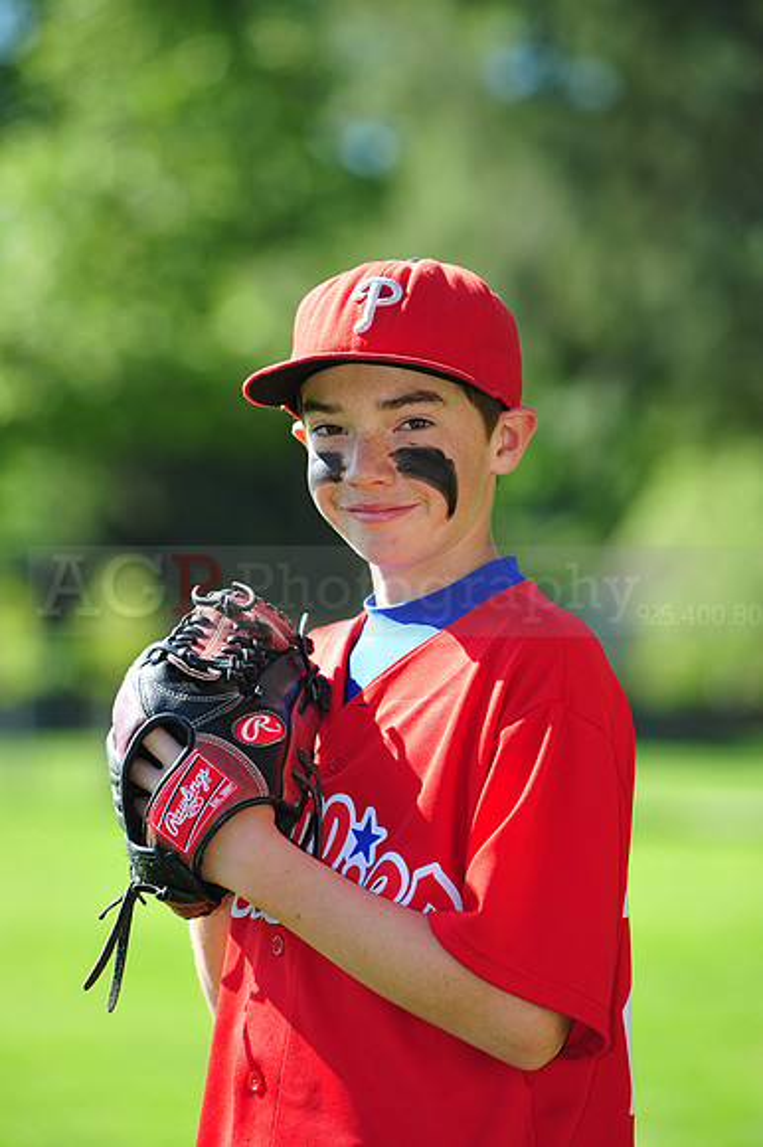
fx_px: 5888
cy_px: 574
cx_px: 382
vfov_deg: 11.1
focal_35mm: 185
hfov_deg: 7.4
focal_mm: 185
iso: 200
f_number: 5
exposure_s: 1/400
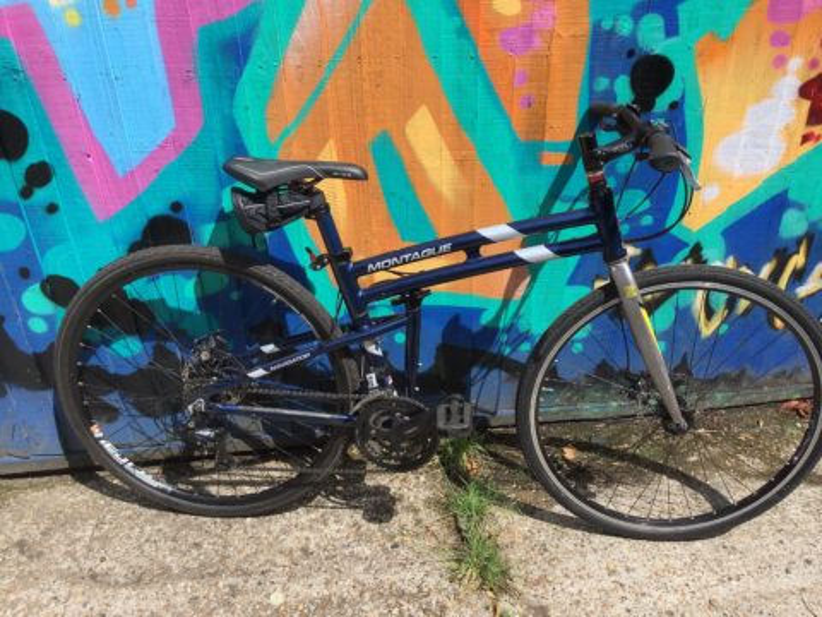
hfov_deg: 58.4
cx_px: 411
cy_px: 308
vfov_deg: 45.4
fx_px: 736
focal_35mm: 31
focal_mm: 3.3
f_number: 2.4
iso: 25
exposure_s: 1/696
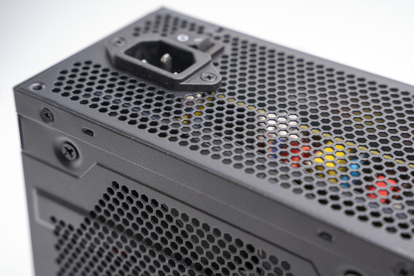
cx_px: 207
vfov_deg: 19.5
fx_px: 805
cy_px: 138
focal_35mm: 70
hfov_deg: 28.8
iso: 100
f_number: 8
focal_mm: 70
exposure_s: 1/160
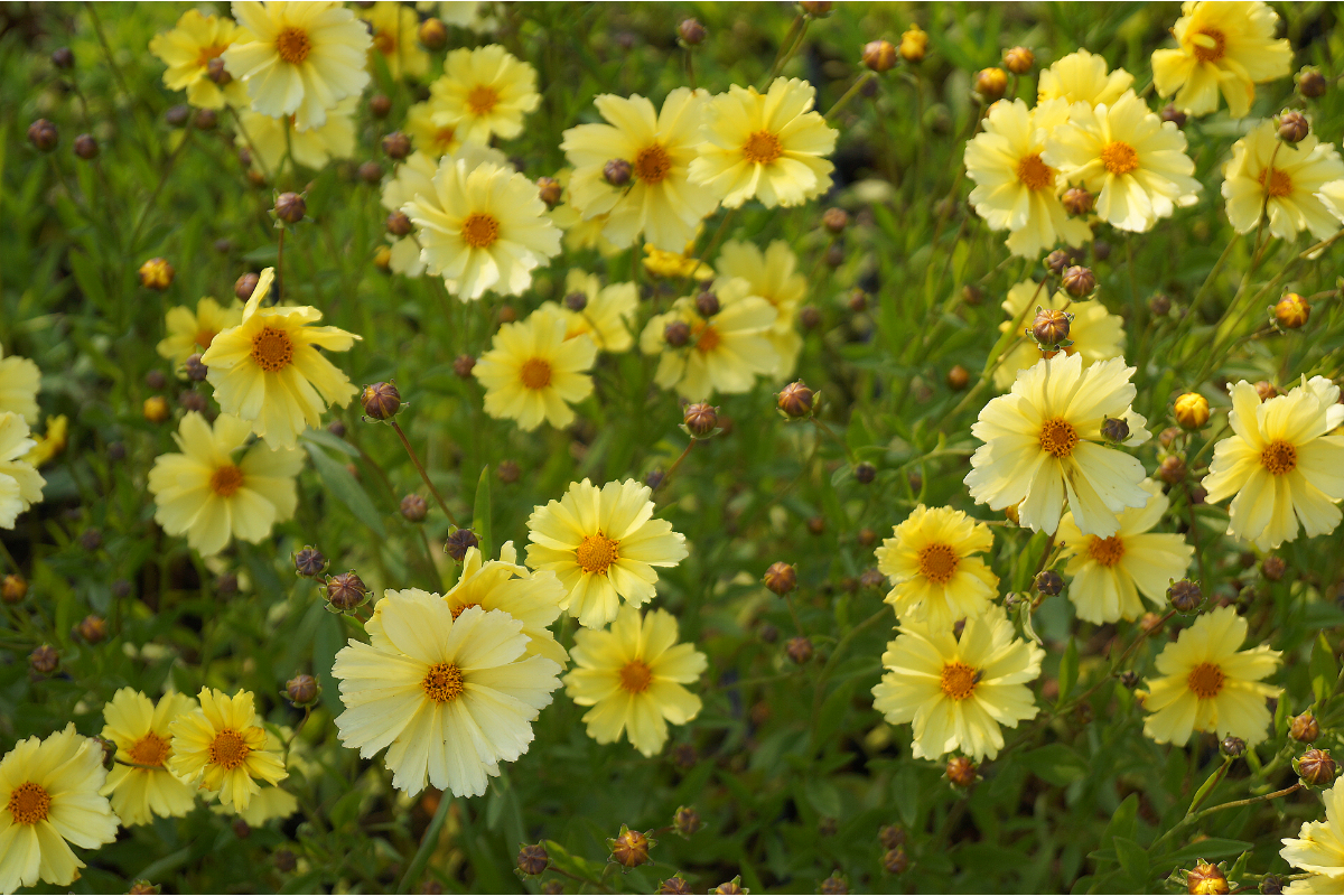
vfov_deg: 18.2
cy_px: 448
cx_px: 672
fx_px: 2800
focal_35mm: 75
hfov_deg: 27.0
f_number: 6.3
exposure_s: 1/320
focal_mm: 50
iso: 100
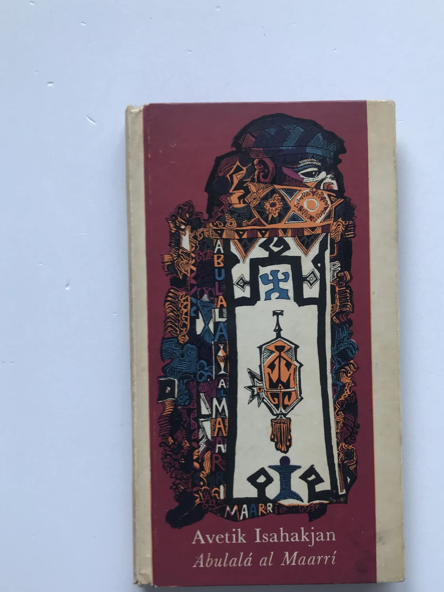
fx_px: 599
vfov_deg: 52.5
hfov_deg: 40.6
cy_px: 336
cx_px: 251
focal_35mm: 35
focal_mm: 3.99
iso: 25
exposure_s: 1/100
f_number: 1.8
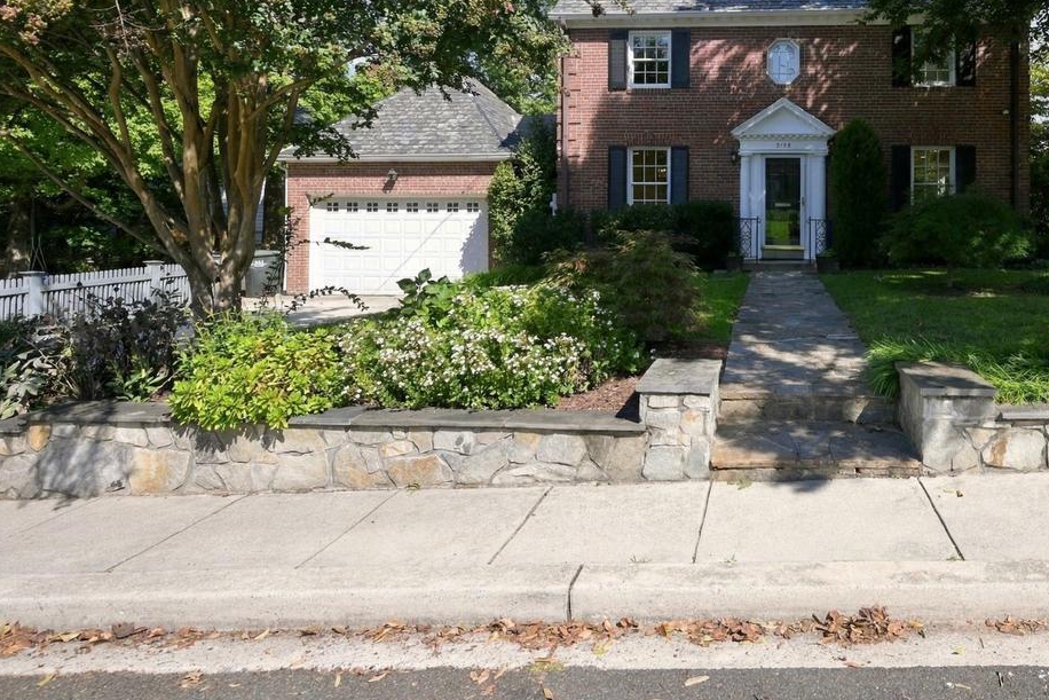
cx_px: 746
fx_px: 641
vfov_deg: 55.8
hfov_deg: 74.6
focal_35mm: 22
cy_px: 222
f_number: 7.1
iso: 400
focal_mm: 14
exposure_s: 1/1250
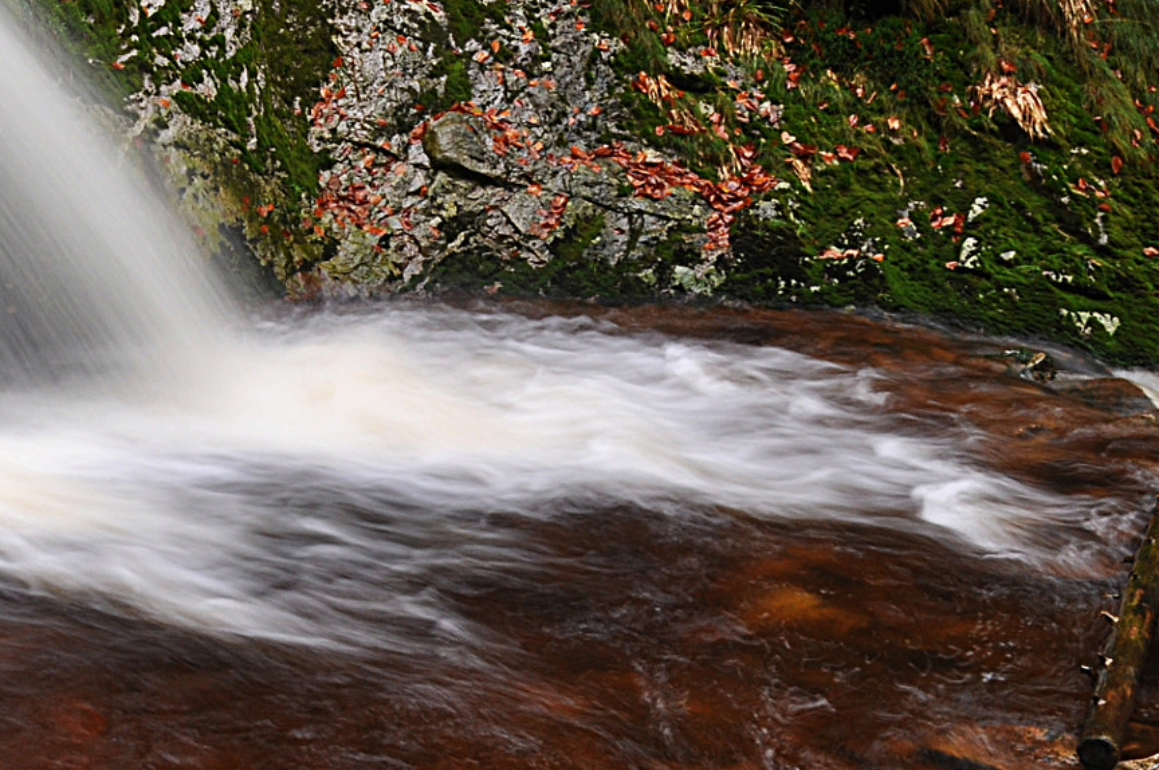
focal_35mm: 64
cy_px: -56
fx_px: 2058
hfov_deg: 28.1
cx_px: -173
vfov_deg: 20.3
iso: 125
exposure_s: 1/2
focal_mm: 18
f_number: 22
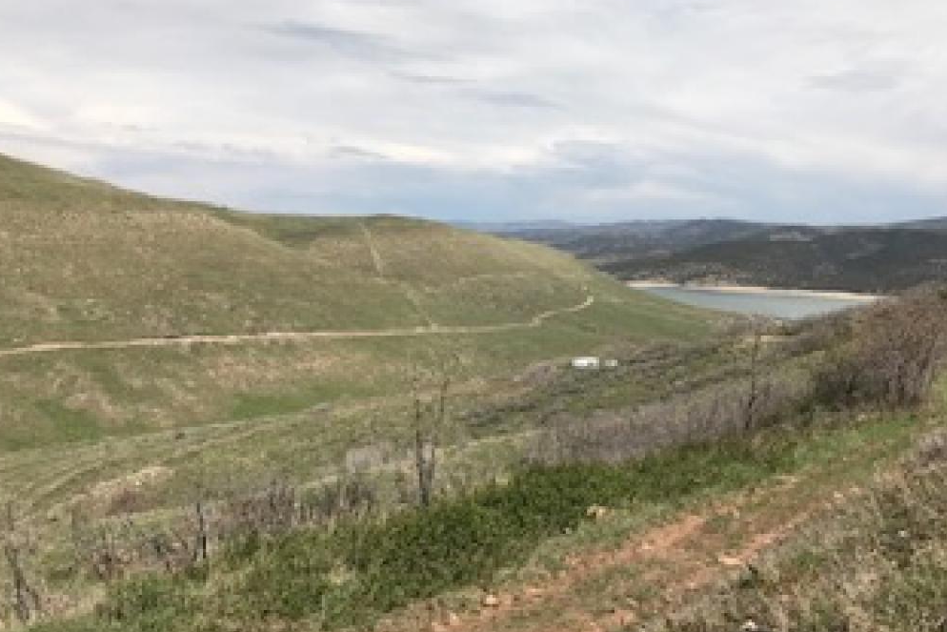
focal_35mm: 30
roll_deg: -2.2
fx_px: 789
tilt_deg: -8.8
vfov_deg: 43.6
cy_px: 336
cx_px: 477
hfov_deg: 61.9
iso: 20
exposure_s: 1/4000
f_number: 1.8
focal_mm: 3.99
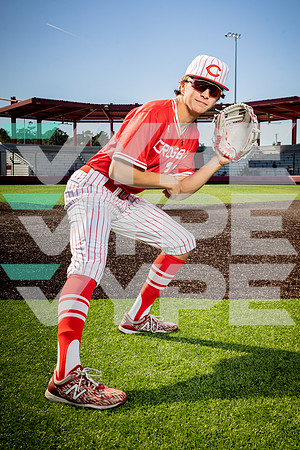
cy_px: 225
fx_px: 575
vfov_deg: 42.7
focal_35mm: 46
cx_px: 150
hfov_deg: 29.2
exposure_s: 1/250
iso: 125
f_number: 8
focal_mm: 46
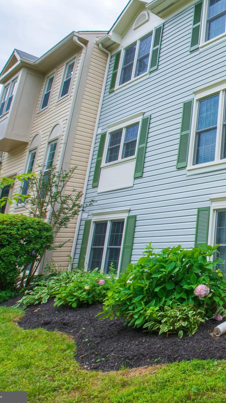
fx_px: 299
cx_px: 328
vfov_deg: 67.3
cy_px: 162
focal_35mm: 28
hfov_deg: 28.9
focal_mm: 14
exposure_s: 1/100
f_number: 14
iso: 160
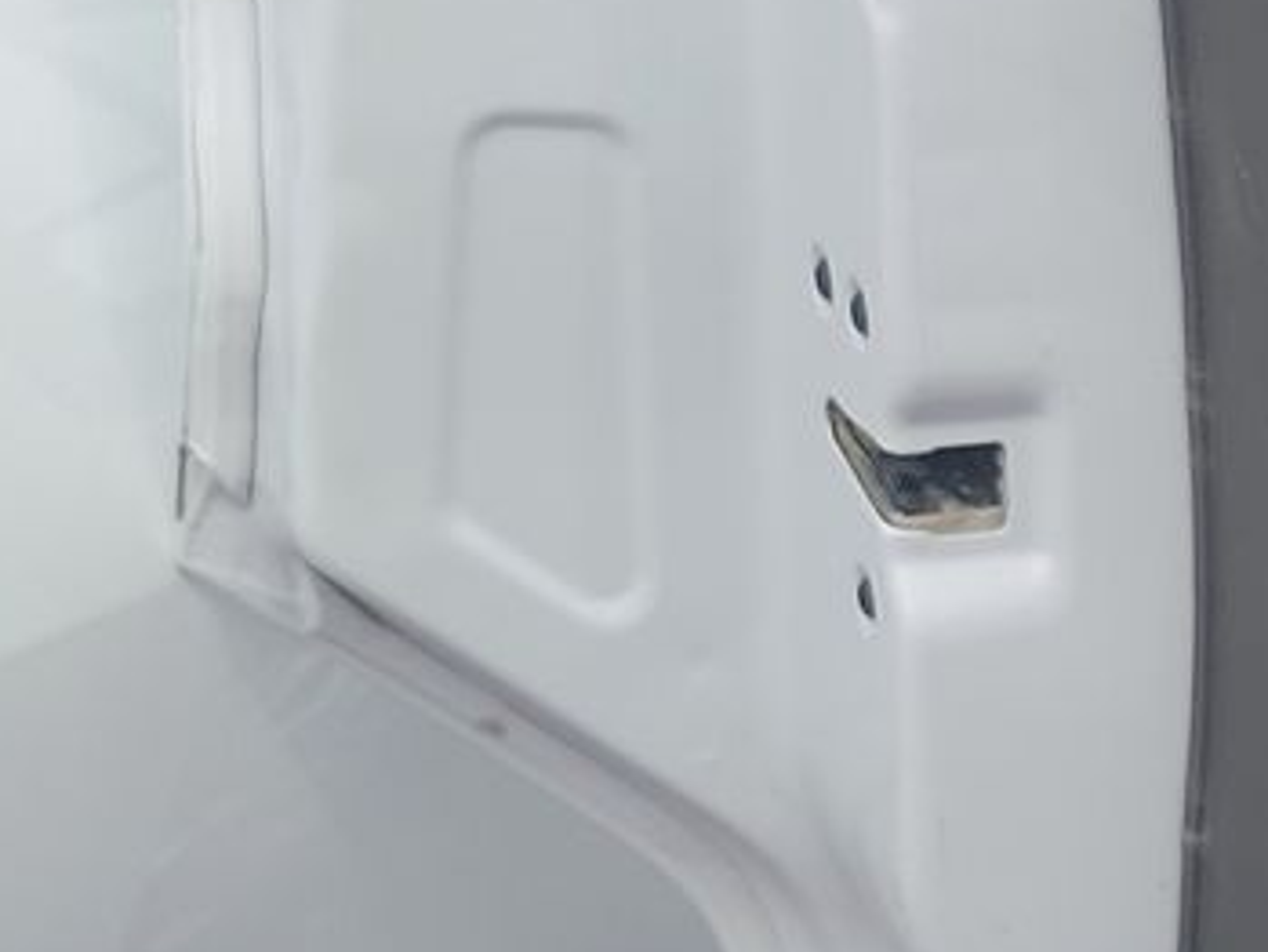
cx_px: 1700
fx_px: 4031
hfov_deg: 16.7
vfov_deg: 13.4
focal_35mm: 110
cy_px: 788
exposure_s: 1/325
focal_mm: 6.7
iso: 50
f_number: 1.8
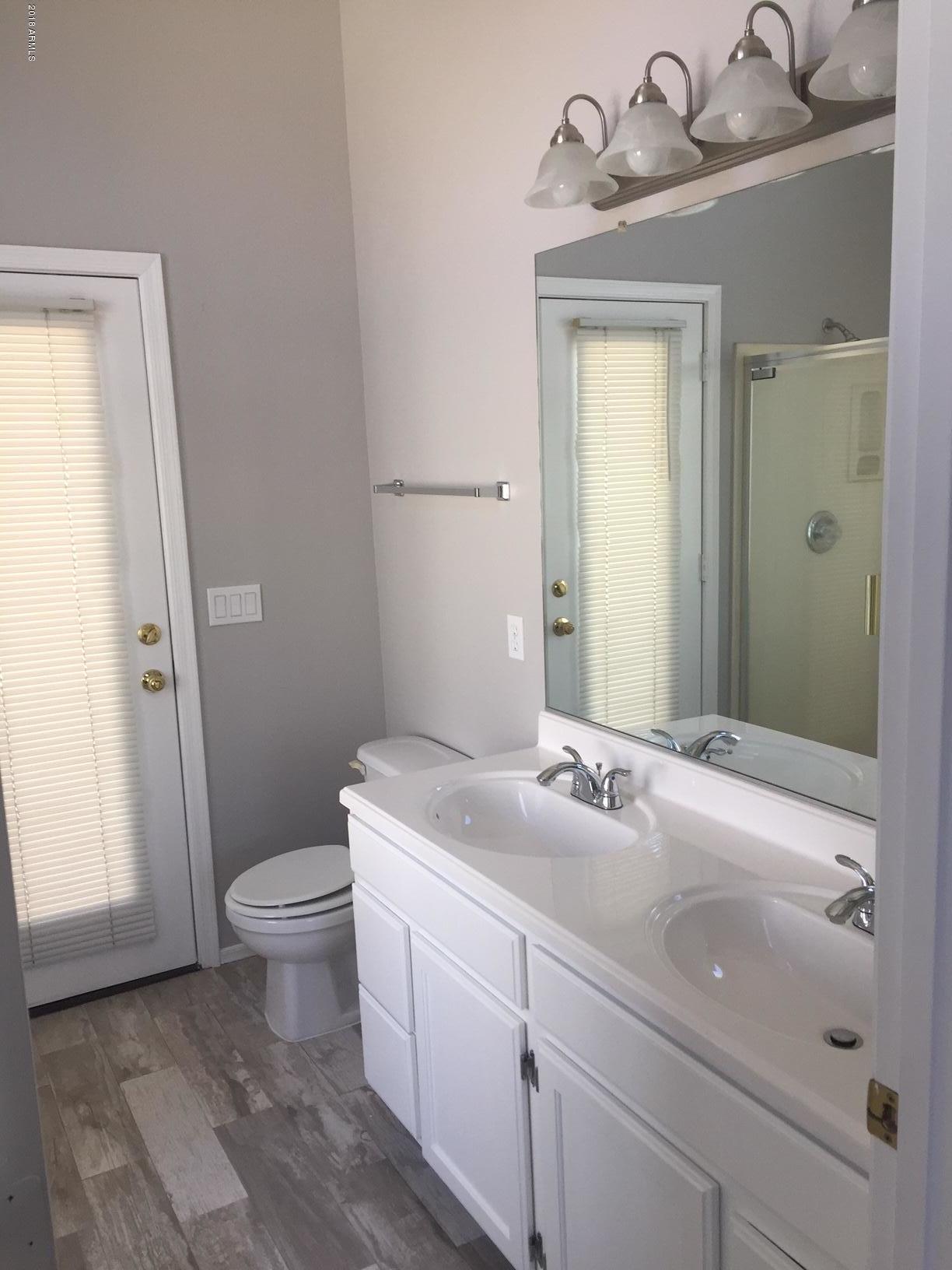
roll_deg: +2.1
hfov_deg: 48.2
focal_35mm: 29
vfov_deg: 61.7
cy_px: 635
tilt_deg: -8.0
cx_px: 476
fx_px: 1063
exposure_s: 1/120
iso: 50
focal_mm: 4.15
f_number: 2.2
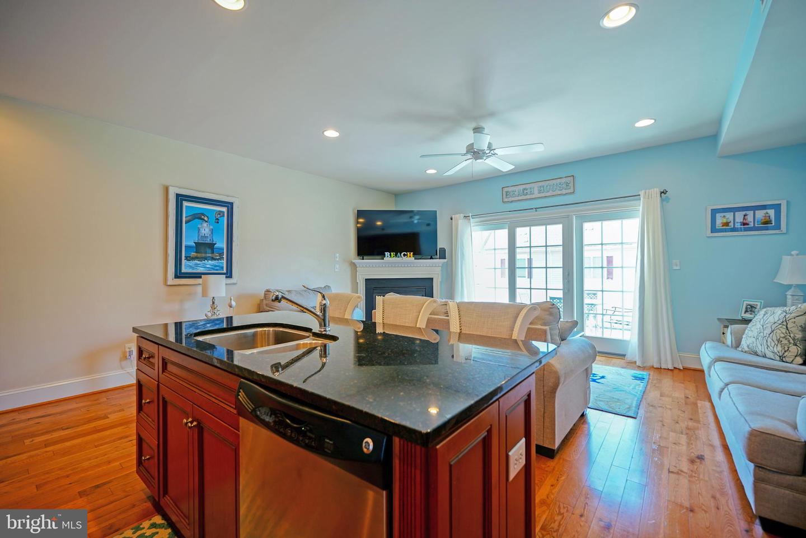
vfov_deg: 77.3
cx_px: 403
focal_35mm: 15
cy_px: 269
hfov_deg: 100.4
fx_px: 336
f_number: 2.8
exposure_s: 1/30
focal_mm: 10
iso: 125
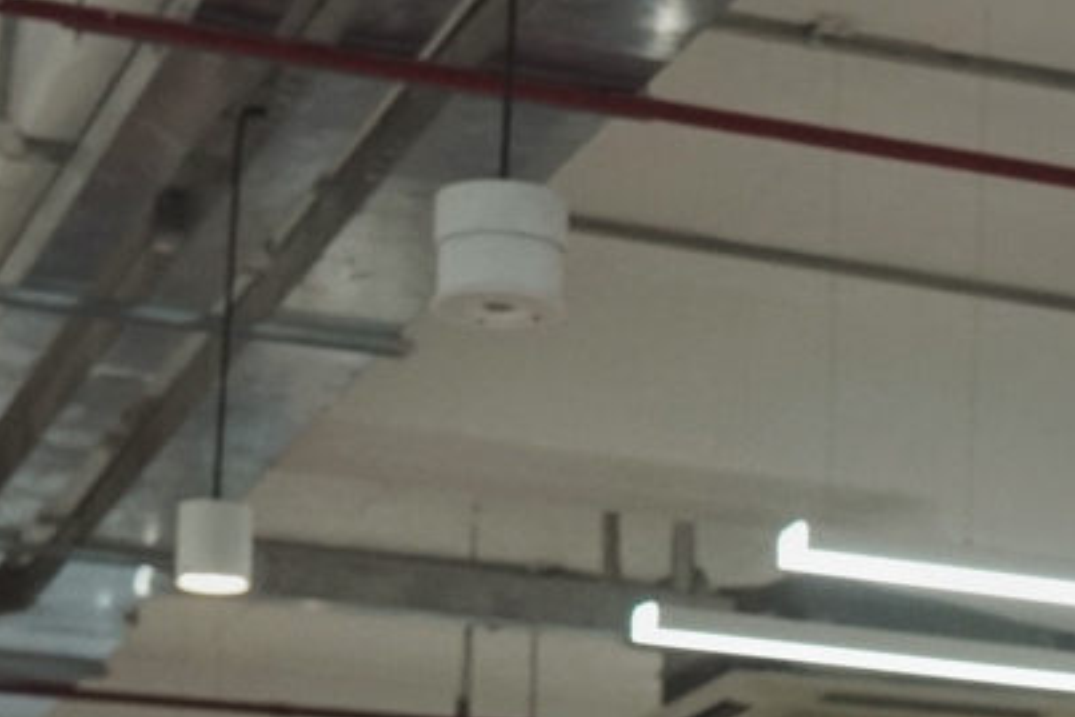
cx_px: 1102
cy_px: 1006
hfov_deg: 16.8
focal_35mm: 119
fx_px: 3555
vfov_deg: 11.2
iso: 800
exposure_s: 1/250
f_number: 2.8
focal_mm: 16
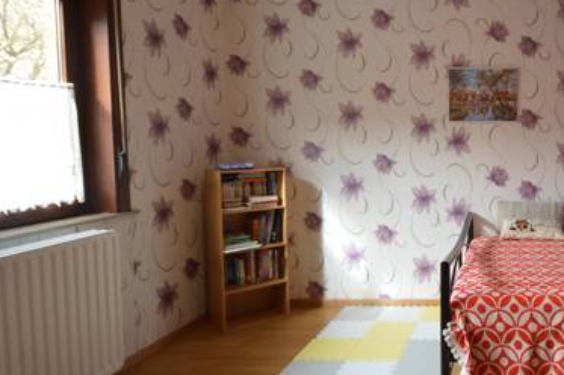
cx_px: 498
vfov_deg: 44.8
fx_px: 454
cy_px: 163
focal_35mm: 29
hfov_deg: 55.9
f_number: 4
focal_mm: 10
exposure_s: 1/60
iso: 400
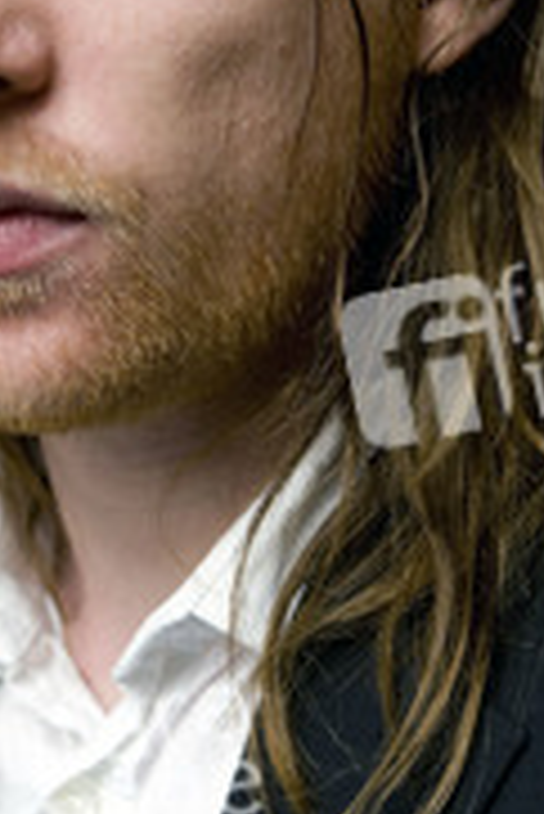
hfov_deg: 11.1
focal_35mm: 124
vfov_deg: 16.3
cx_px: 164
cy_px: 117
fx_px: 2805
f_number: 4.5
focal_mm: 56
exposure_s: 1/250
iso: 800
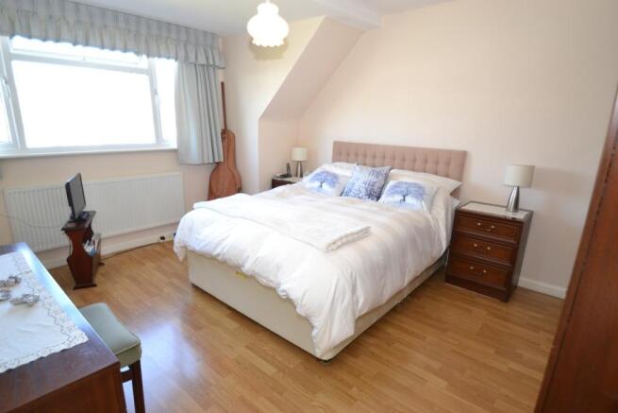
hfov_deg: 90.0
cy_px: 206
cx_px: 309
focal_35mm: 18
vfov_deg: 67.4
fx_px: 309
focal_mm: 12
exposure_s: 1/80
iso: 400
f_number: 4.5
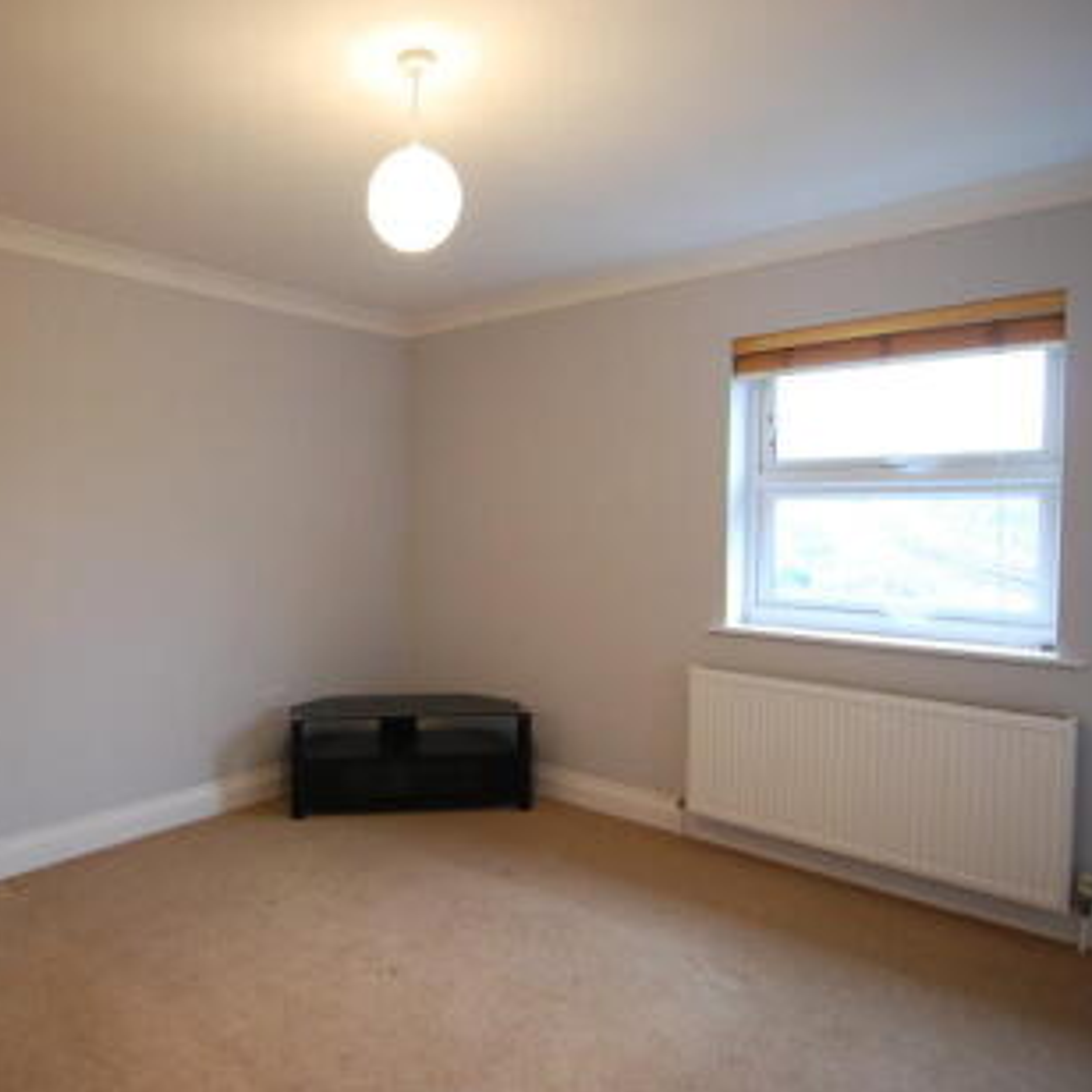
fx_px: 773
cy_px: 555
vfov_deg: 70.5
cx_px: 362
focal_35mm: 22
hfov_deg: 68.5
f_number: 2.8
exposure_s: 1/30
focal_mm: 11
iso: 500
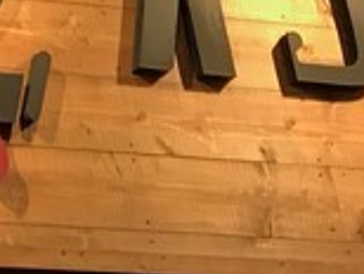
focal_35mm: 218
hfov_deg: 8.6
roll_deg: +3.2
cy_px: -442
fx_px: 2296
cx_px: -383
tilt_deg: +31.6
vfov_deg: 6.4
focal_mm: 3.99
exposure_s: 1/20
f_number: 1.8
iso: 40
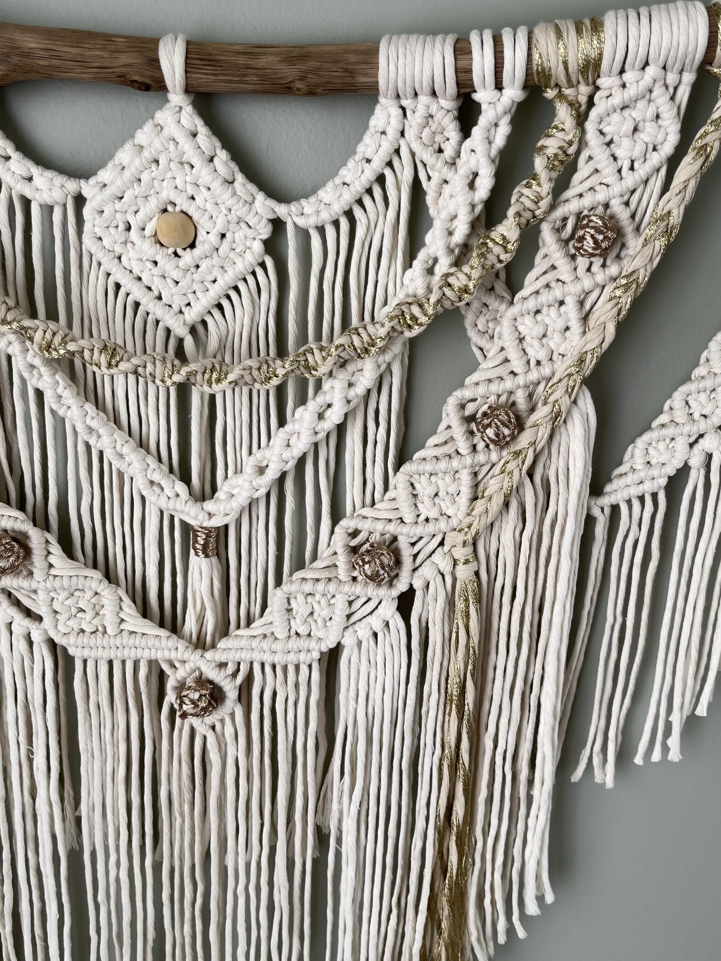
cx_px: 420
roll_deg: -4.2
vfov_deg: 56.8
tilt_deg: -17.6
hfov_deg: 44.0
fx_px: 889
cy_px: 476
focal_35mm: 32
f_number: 1.6
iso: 32
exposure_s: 1/125
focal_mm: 5.1
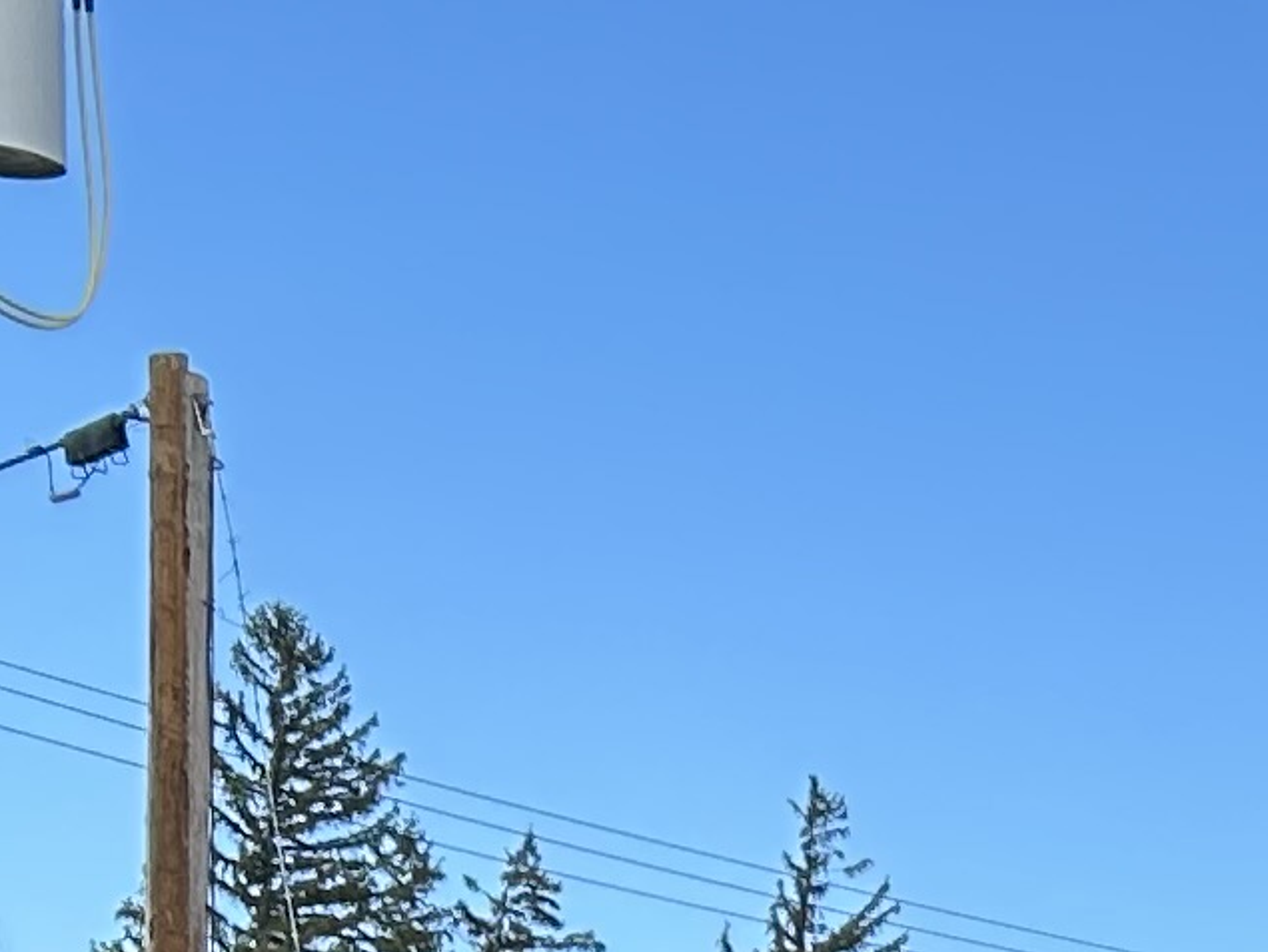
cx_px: 2458
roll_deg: -4.3
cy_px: 2902
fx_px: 6047
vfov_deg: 7.8
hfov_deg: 11.0
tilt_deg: -10.2
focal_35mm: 165
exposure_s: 1/1431
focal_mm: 5.7
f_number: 1.5
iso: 50
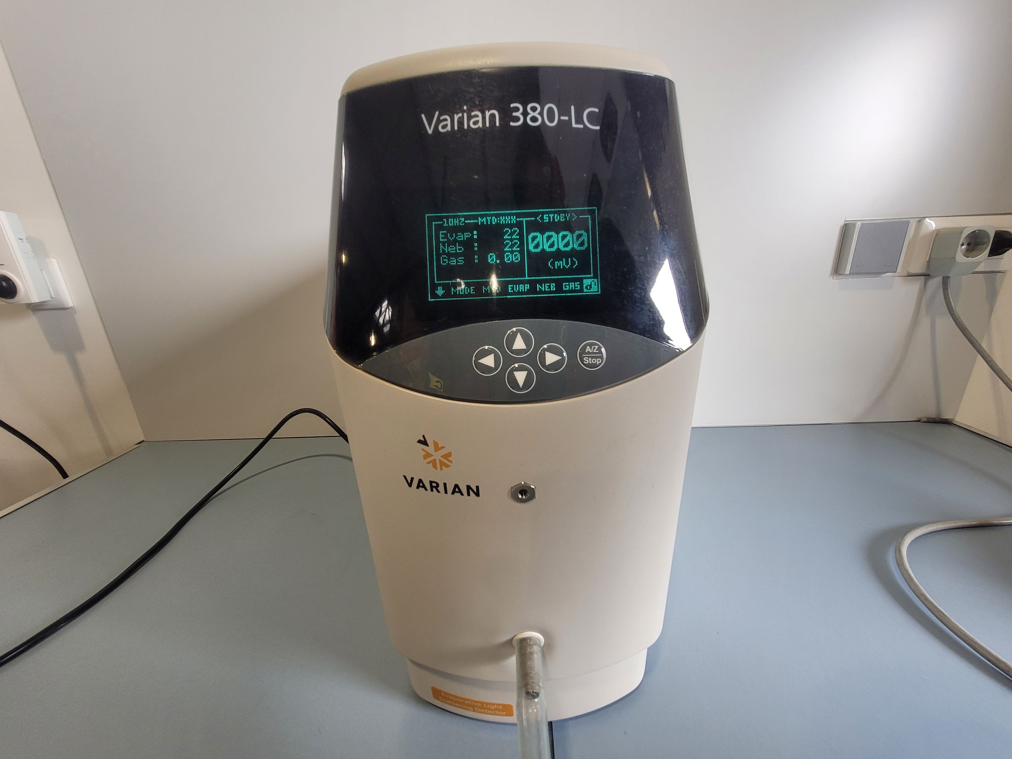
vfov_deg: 89.9
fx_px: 380
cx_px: 506
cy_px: 380
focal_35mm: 13
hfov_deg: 106.2
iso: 80
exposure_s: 1/50
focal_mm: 1.74
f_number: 2.2
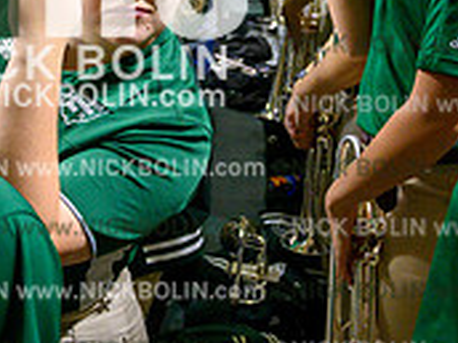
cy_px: -17
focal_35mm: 78
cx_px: 59
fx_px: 1032
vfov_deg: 18.3
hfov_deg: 24.4
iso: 3200
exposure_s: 1/200
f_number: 4.5
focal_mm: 24
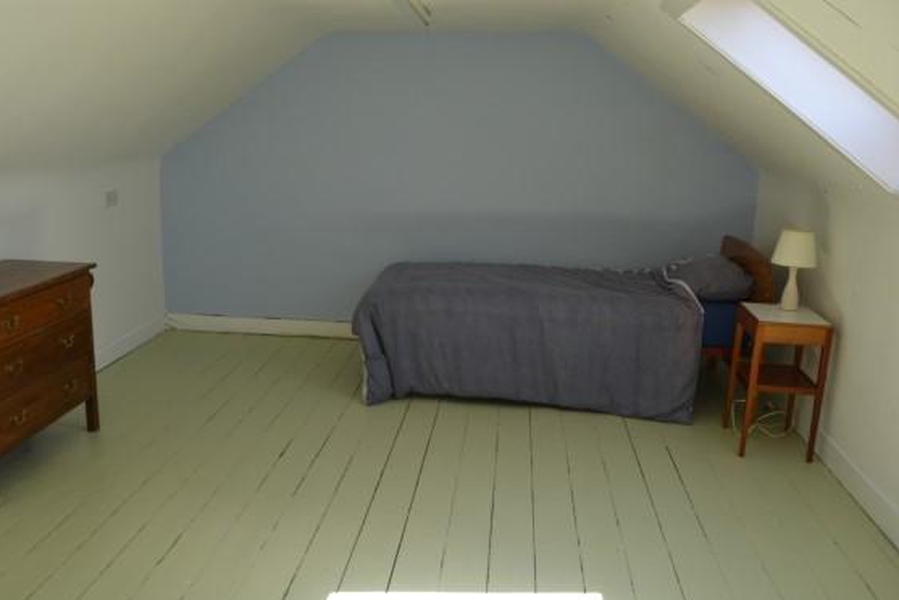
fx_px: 775
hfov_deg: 60.0
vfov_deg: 42.4
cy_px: 319
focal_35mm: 31
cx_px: 384
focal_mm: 18
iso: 400
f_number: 5.6
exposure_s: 1/125
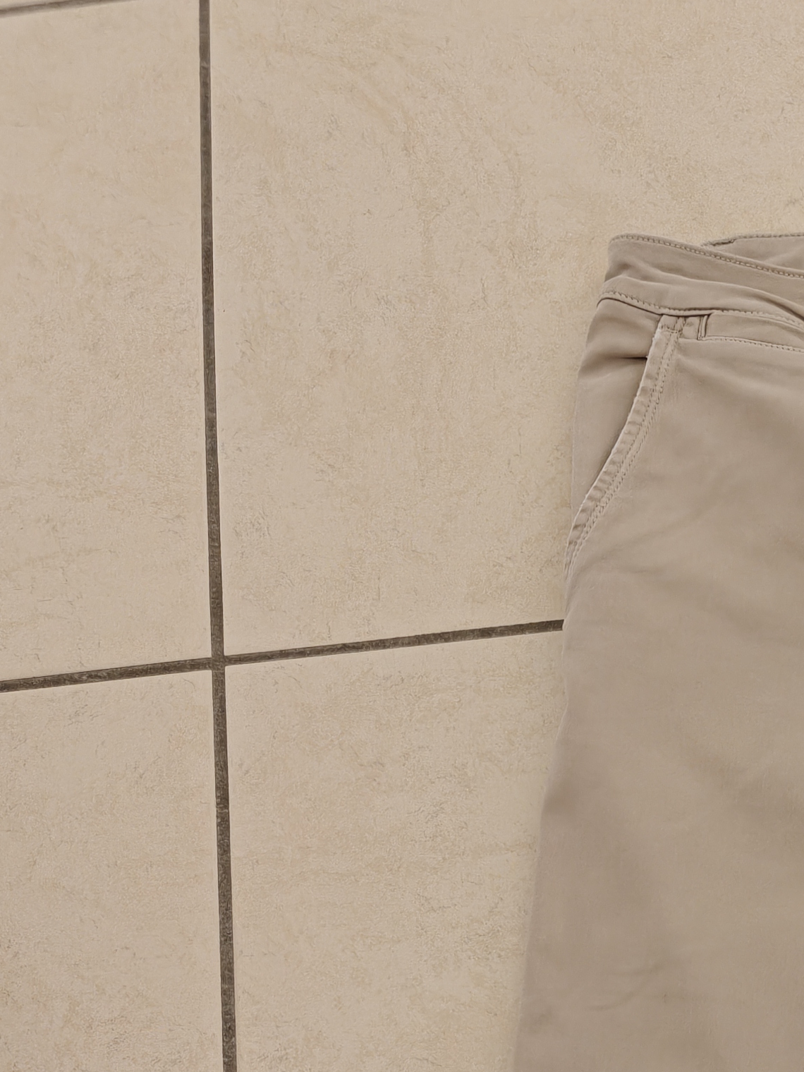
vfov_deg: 26.4
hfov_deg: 21.6
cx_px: 1013
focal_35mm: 62
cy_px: 1397
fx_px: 1919
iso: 640
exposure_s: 1/100
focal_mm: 6.06
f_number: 1.6
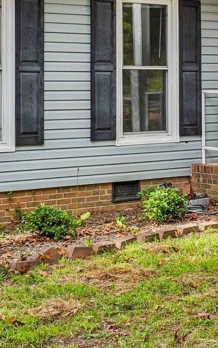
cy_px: 91
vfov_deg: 20.8
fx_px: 940
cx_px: 160
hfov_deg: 13.2
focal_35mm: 99
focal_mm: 18
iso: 100
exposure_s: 1/60
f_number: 8
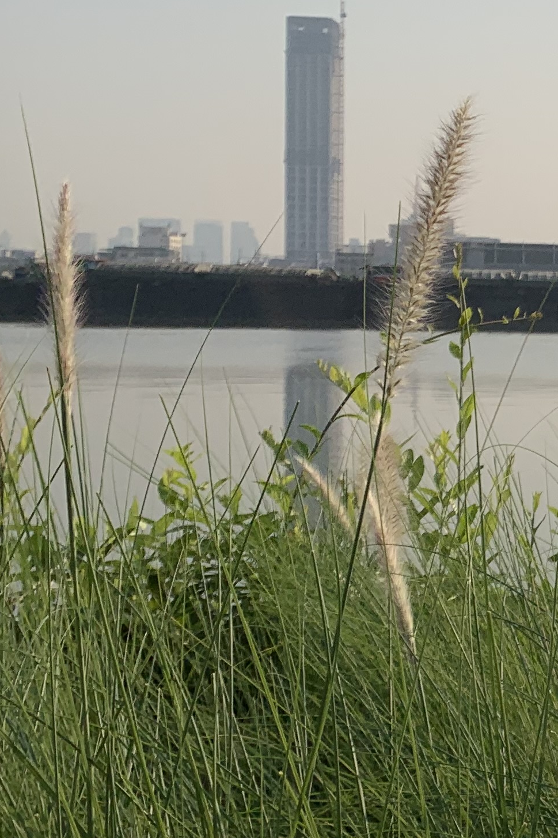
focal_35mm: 75
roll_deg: -2.3
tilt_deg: -0.4
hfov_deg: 15.3
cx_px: 1056
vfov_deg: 27.0
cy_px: 390
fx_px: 1744
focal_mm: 4.25
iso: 25
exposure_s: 1/6897
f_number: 1.8
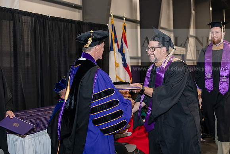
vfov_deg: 19.5
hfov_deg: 28.8
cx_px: 115
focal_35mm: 70
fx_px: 447
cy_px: 77
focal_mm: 70
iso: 2500
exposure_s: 1/200
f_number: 5.6
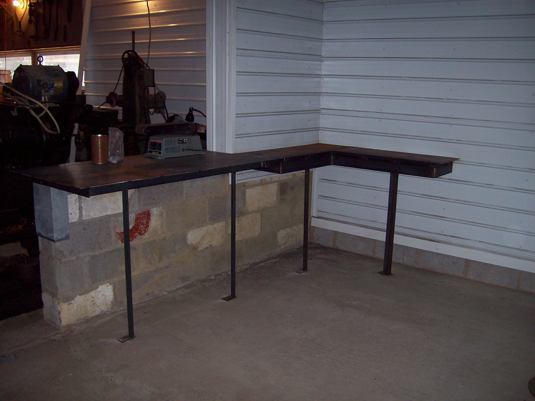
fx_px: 556
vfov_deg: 39.6
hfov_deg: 51.4
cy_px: 200
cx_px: 268
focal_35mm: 36
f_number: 2.7
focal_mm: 6
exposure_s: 1/64
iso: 80
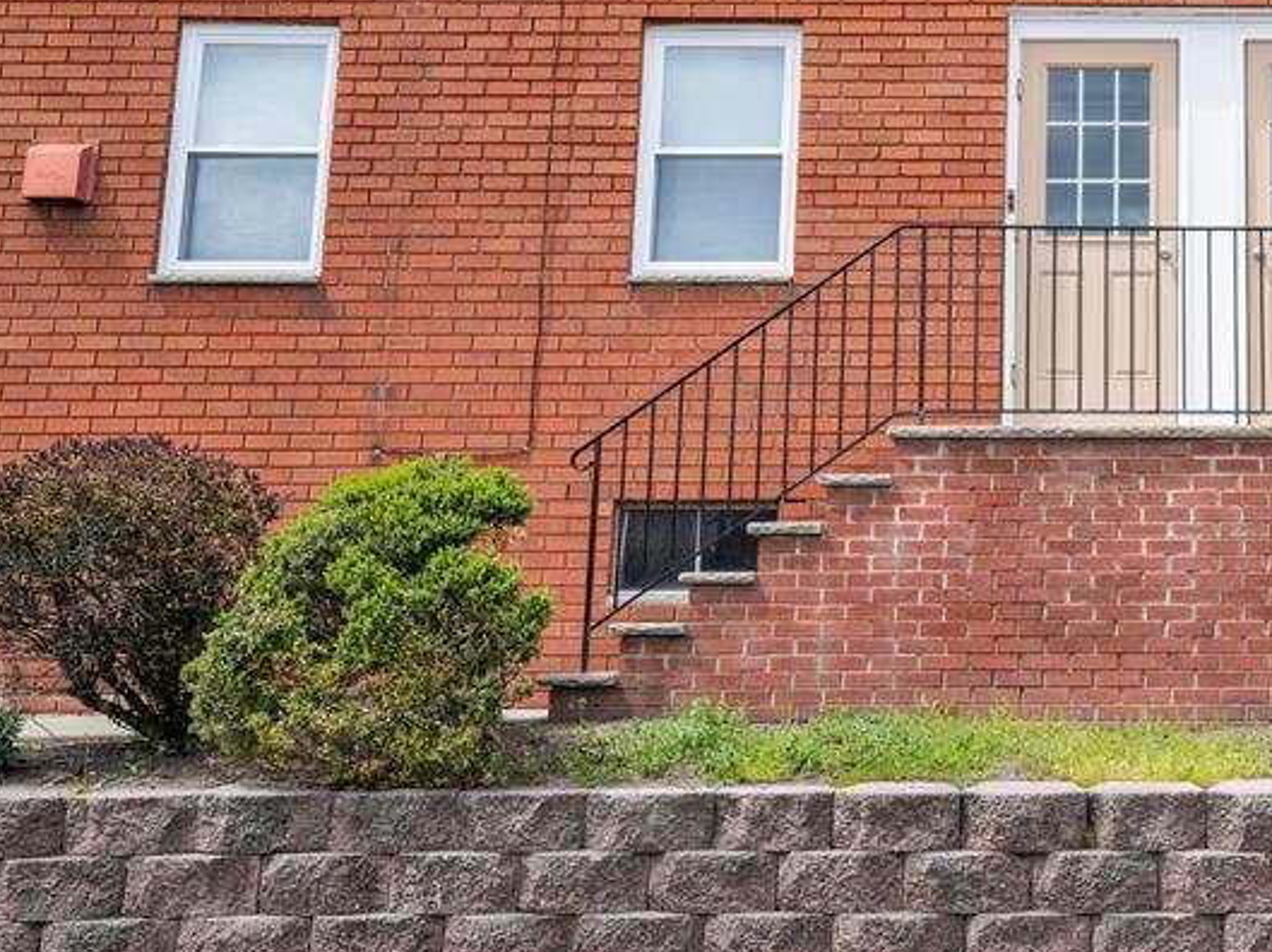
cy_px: 248
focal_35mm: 54
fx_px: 1983
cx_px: 1181
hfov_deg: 33.4
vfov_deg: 26.7
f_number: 8
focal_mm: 29
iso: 100
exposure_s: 1/125
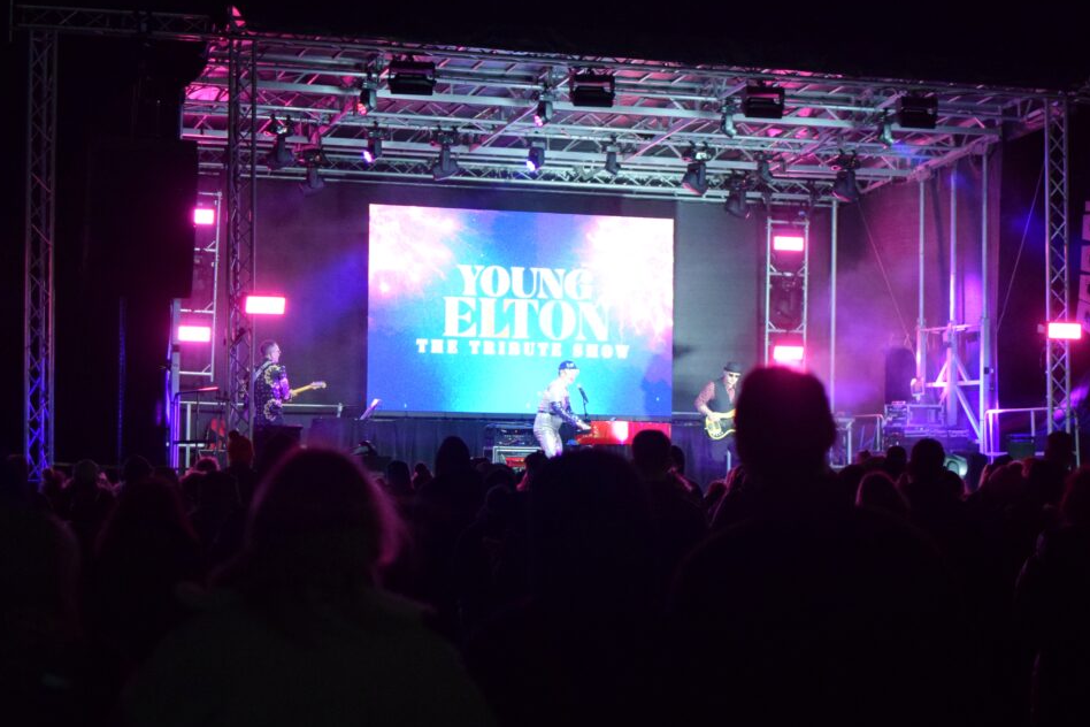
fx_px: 2415
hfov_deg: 25.4
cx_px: 561
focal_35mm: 80
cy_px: 317
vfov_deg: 17.1
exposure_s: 1/500
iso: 2500
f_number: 2
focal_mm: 35
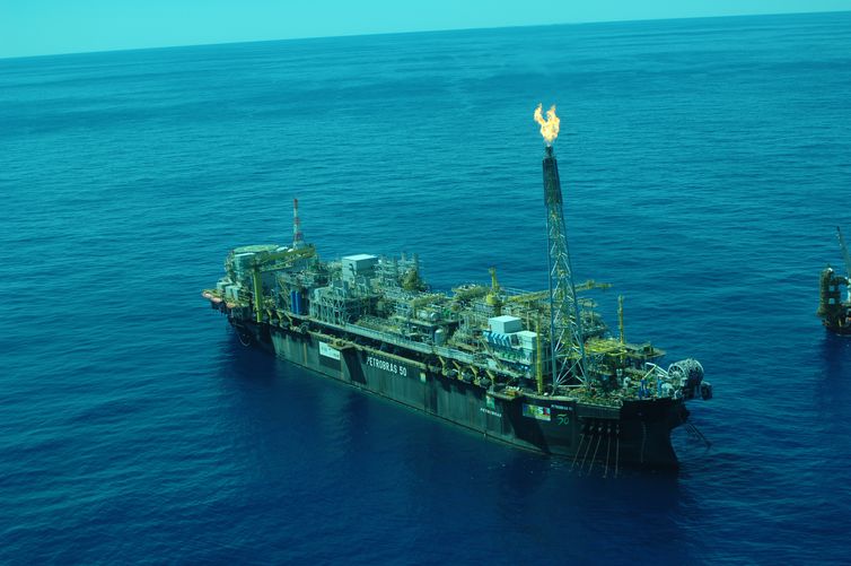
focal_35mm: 52
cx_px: 426
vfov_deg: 25.7
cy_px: 283
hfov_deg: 37.9
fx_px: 1240
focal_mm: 35
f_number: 3.5
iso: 100
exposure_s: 1/320
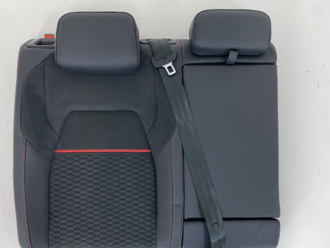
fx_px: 286
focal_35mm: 30
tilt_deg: -88.1
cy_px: 136
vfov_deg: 46.7
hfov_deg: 60.0
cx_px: 162
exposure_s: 1/33
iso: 32
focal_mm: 4.25
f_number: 1.8
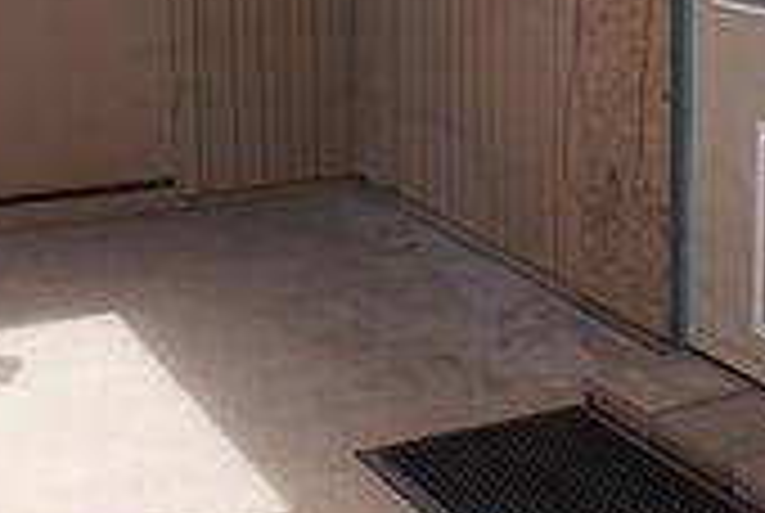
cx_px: 428
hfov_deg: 26.6
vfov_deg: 17.0
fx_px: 1618
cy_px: -144
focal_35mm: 76
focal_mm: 18
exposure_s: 1/80
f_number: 9
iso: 100
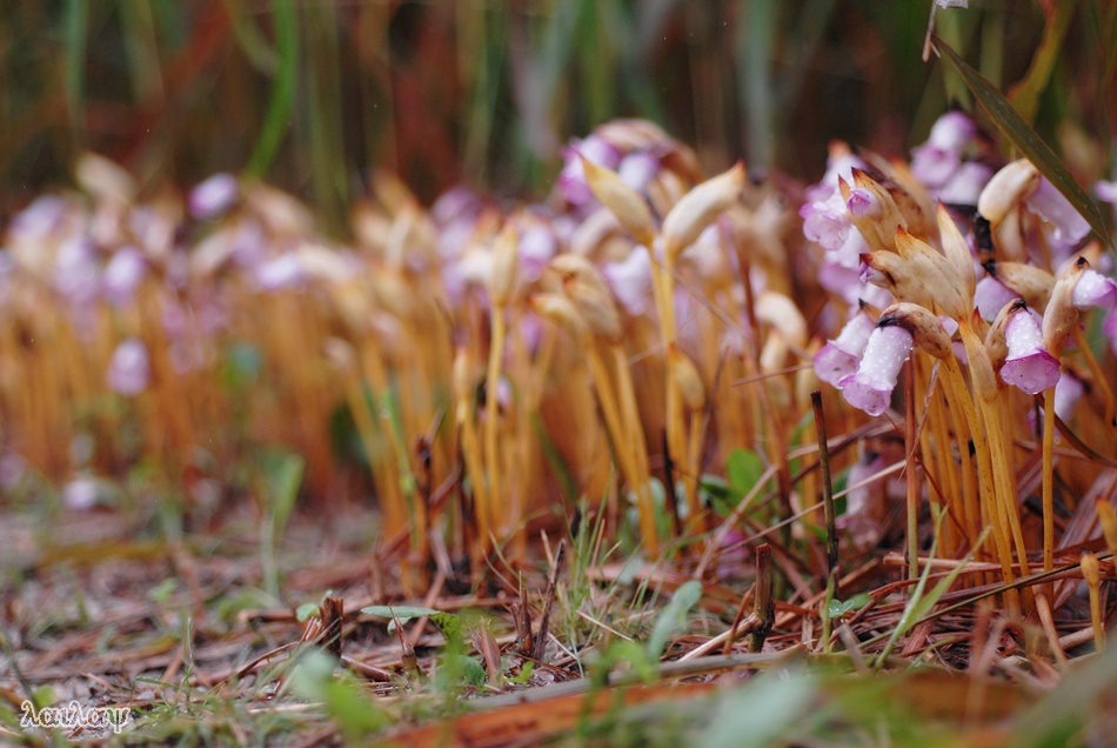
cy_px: 374
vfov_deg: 15.2
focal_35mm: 90
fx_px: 2796
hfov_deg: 22.6
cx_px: 558
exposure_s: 1/1250
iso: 250
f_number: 3.2
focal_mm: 60
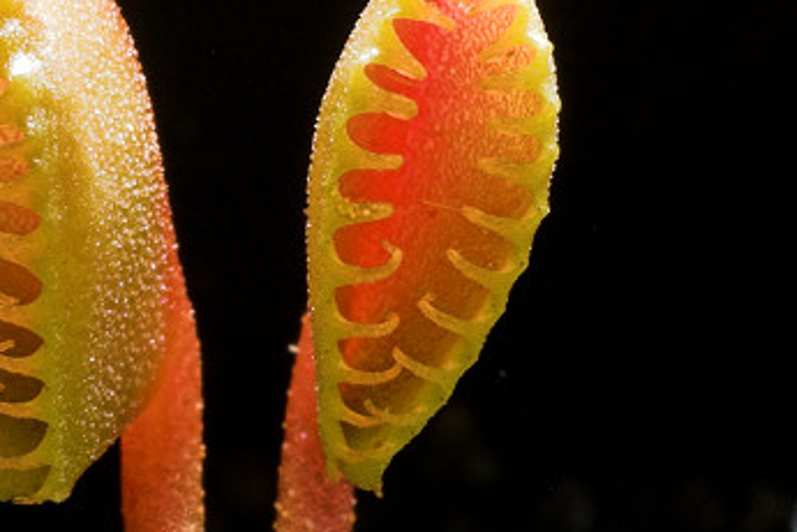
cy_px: 402
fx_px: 3608
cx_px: 176
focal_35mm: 163
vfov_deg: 8.4
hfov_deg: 12.6
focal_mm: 50
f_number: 27
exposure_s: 1/60
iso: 200
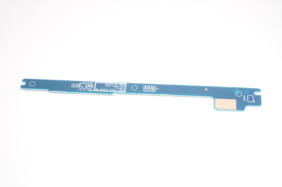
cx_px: 141
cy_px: 94
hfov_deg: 34.2
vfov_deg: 23.1
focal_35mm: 58
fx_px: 458
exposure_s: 1/160
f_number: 5.6
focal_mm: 39
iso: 200
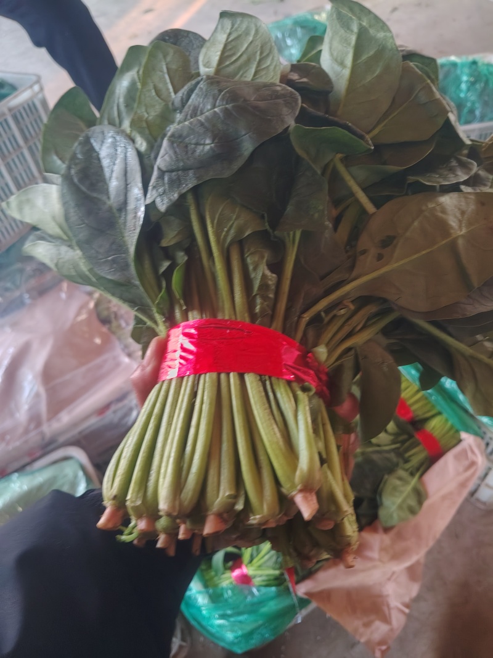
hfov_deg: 53.1
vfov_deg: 67.3
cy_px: 329
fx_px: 494
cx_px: 246
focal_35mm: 26
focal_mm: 4.84
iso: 737
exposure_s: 1/25
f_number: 1.88
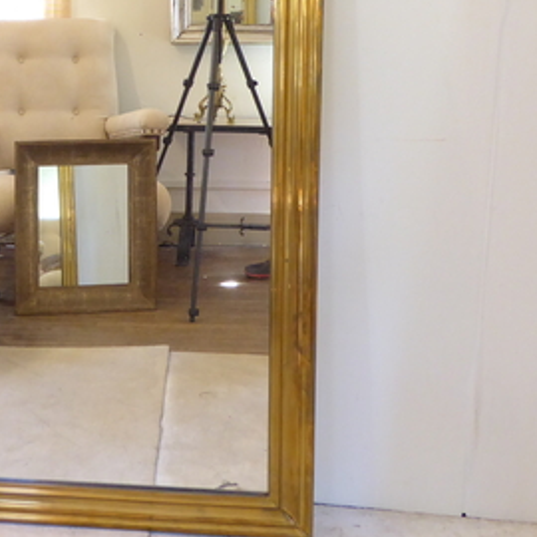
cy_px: 135
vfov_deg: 27.8
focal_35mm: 61
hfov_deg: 26.9
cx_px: 24
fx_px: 1071
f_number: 3.5
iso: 400
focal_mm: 5.4
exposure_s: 1/10
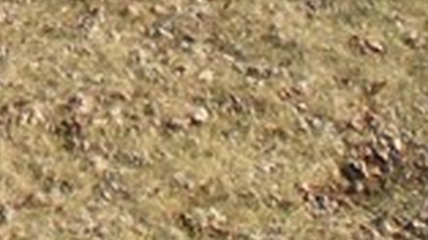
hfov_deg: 8.1
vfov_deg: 4.4
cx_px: -373
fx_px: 2903
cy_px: -742
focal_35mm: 256
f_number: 3.1
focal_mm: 6.3
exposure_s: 1/800
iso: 64
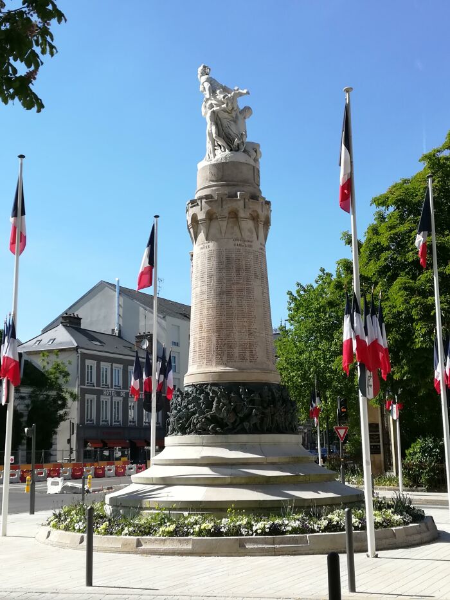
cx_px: 225
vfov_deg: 42.9
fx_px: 762
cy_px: 300
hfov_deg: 32.9
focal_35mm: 44
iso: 50
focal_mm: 3.83
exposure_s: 1/850
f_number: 2.2
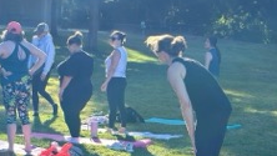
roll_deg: -2.4
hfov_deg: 18.9
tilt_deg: -3.0
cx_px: 170
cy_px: 74
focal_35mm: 113
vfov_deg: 10.7
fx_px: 830
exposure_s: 1/1916
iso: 80
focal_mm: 6.86
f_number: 1.78
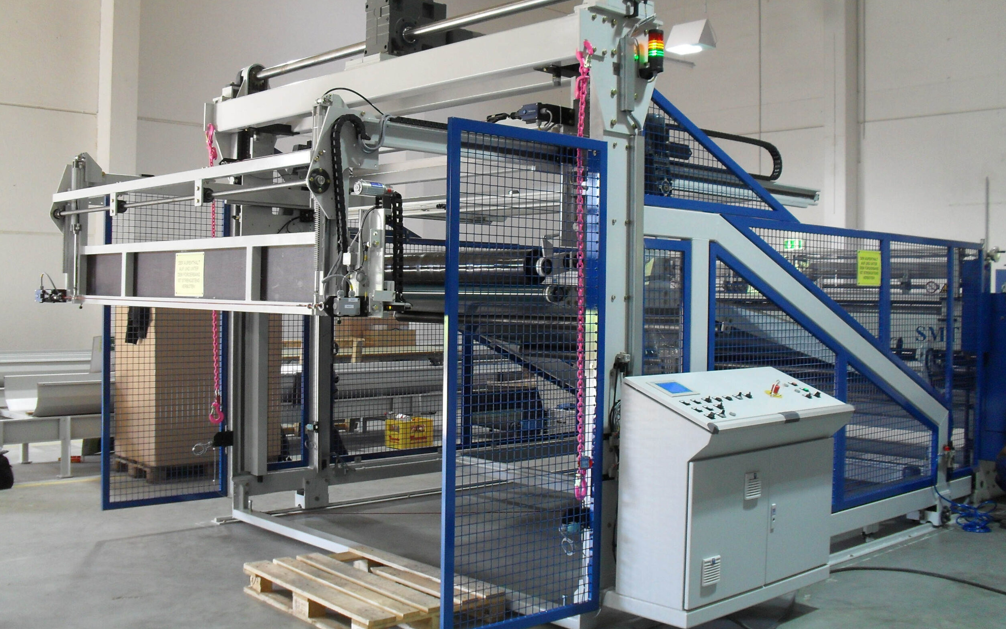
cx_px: 495
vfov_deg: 33.6
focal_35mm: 38
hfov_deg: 51.5
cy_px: 289
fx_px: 1042
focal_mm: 6.3
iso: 200
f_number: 3.2
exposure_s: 1/30
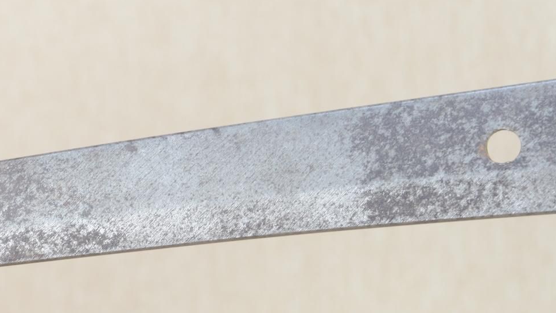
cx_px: 234
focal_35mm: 193
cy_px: 173
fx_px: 2842
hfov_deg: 11.2
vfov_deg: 6.3
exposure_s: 1/1.6
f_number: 11
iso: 400
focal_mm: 85
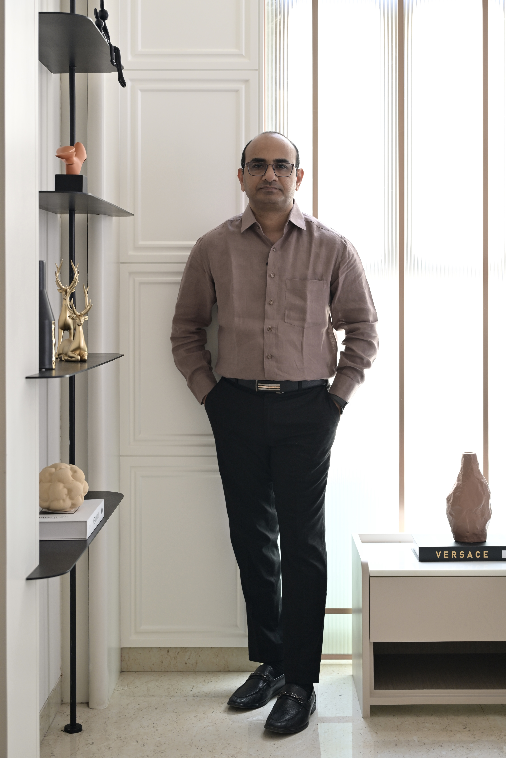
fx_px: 928
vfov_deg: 44.5
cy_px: 379
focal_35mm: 44
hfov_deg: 30.5
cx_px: 253
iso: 200
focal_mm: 44
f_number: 4
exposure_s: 1/25
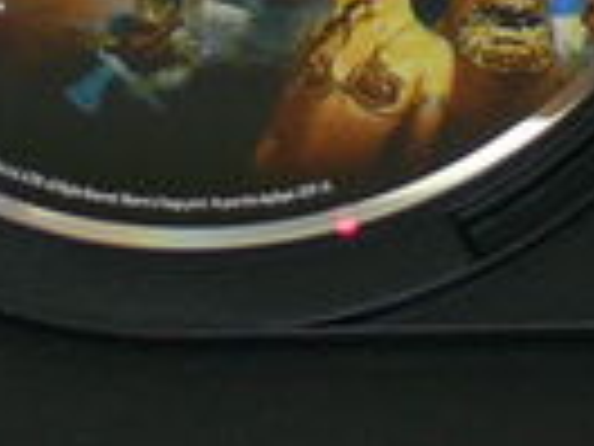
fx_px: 4564
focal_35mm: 266
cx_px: 778
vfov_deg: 5.1
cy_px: -1234
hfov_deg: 7.4
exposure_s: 1/30
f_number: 2.8
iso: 100
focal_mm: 7.4
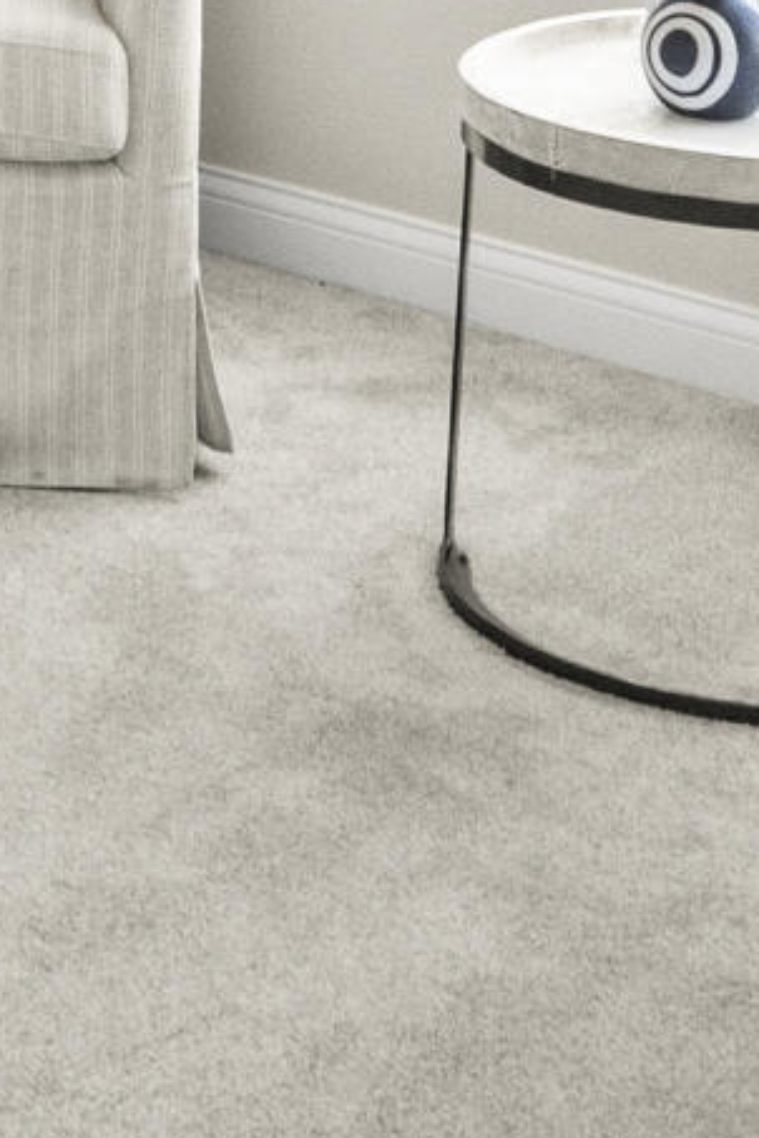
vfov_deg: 16.2
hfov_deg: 12.3
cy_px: -816
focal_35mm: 109
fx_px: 3457
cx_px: -126
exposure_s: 1/13
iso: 2000
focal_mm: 16.5
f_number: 9
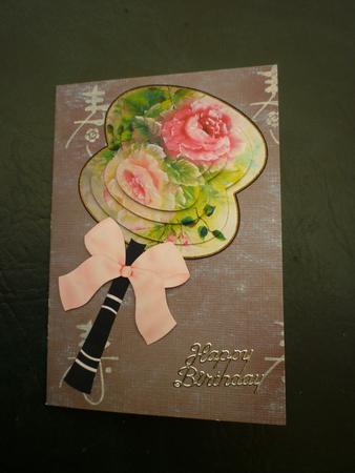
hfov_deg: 48.3
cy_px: 236
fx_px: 396
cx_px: 178
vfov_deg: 61.6
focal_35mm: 29
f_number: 3.3
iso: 80
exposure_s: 1/80
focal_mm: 5.2
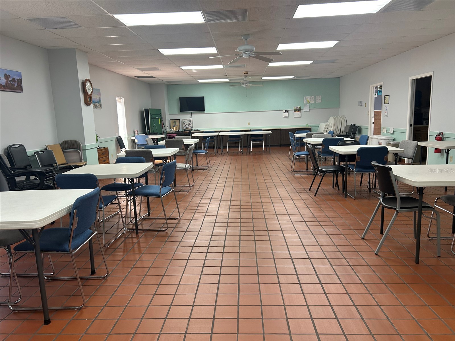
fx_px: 342
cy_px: 170
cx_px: 228
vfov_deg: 53.1
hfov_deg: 67.3
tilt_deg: -8.8
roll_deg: +3.1
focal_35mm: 26
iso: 100
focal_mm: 5.7
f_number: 1.5
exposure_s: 1/120
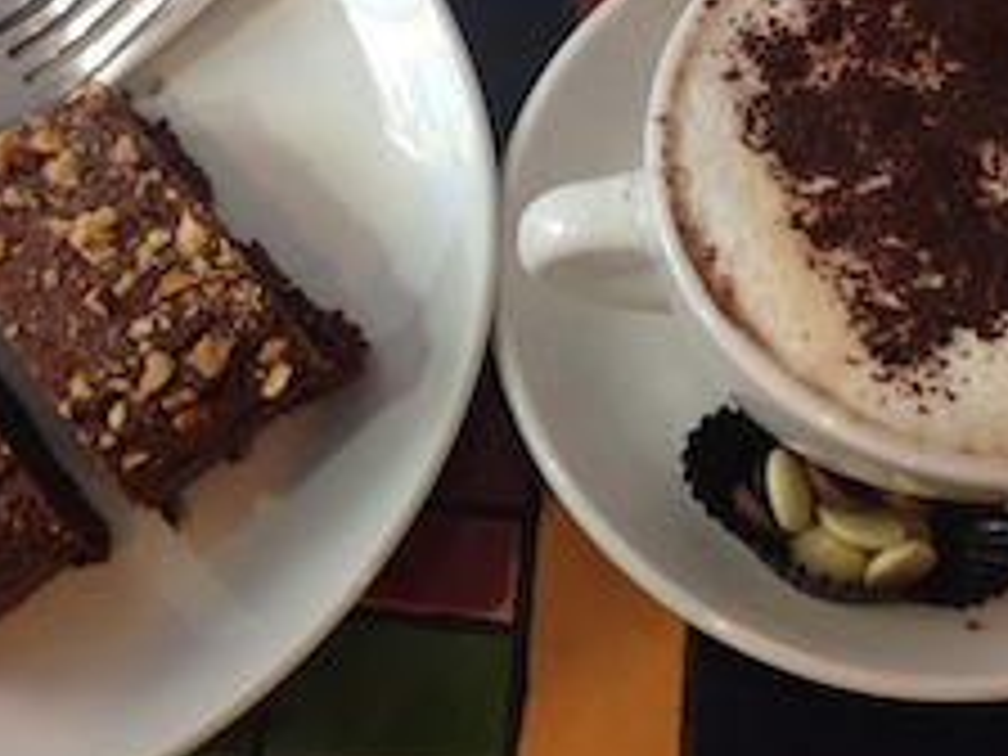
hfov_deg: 32.7
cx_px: 450
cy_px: 230
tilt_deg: -70.8
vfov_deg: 24.6
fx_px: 1718
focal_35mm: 59
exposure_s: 1/20
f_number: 2.4
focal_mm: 4.12
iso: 80
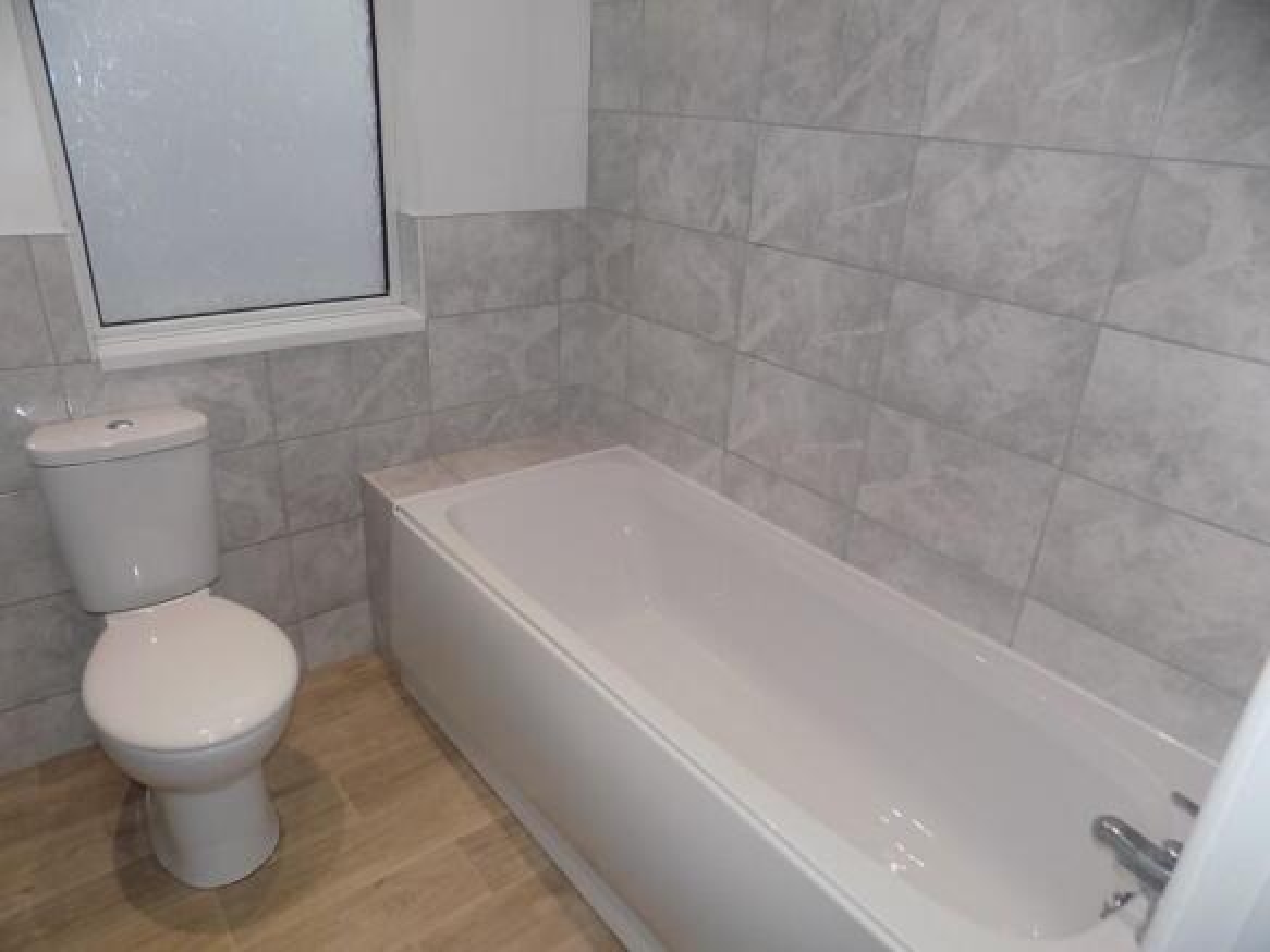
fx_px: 844
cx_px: 635
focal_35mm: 23
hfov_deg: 73.9
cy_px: 476
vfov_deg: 58.9
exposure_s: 1/30
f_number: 3.1
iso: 80
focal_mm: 4
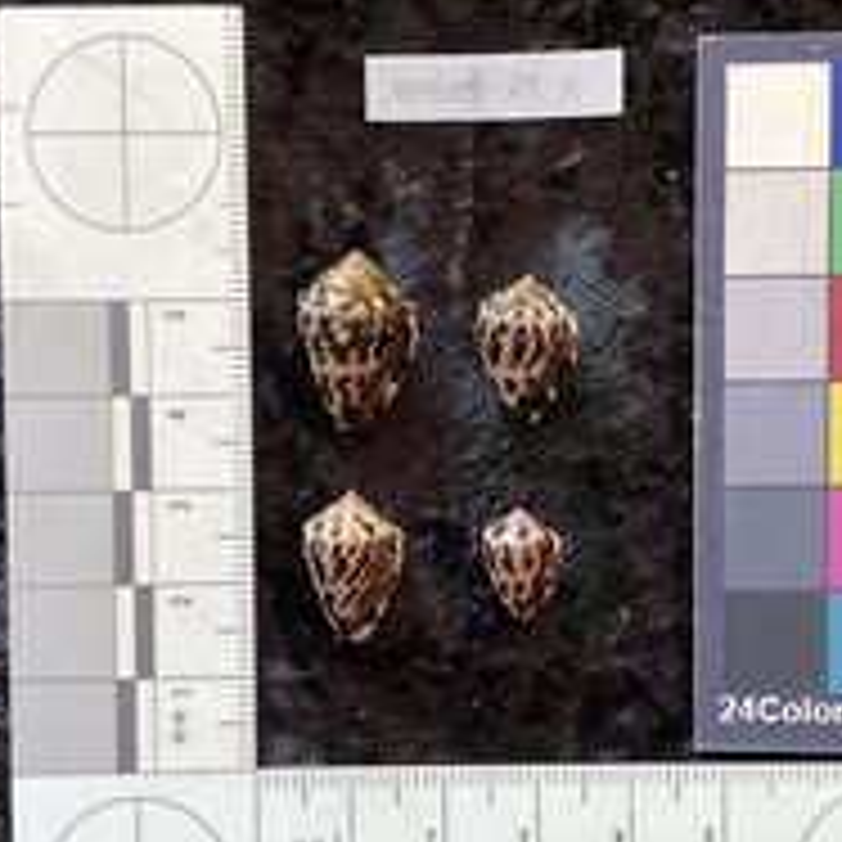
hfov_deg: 35.2
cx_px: 504
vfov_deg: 35.2
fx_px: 1321
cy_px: 507
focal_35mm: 48
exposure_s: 1/60
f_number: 1.8
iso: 50
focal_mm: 3
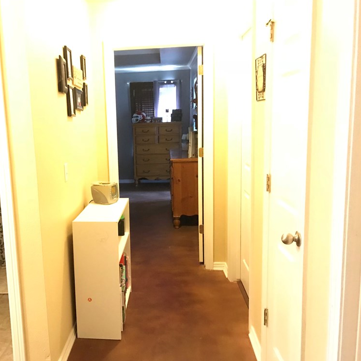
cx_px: 120
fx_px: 401
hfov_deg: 47.6
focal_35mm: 34
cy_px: 184
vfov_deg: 48.4
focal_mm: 3.99
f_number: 1.8
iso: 100
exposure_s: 1/4
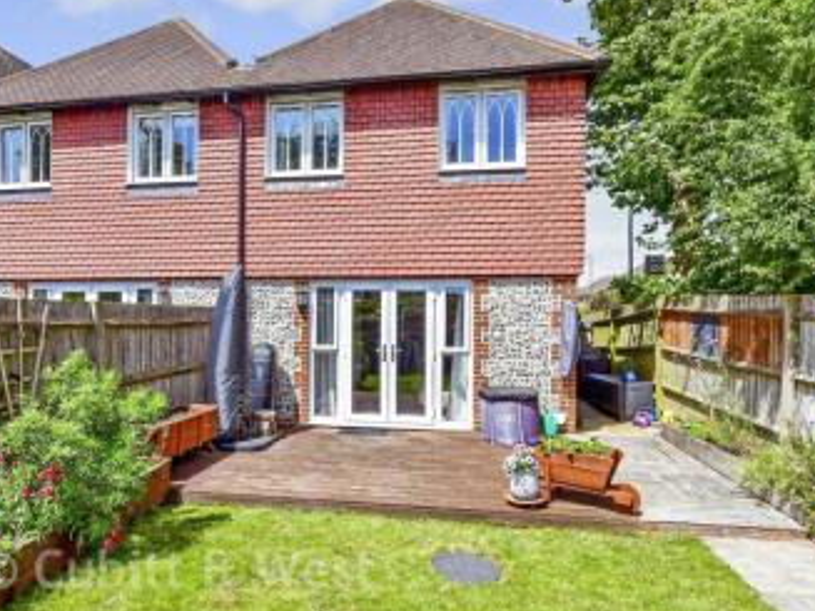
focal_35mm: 21
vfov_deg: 63.4
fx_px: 494
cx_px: 366
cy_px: 298
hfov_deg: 78.8
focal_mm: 10
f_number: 8
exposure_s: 1/640
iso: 400
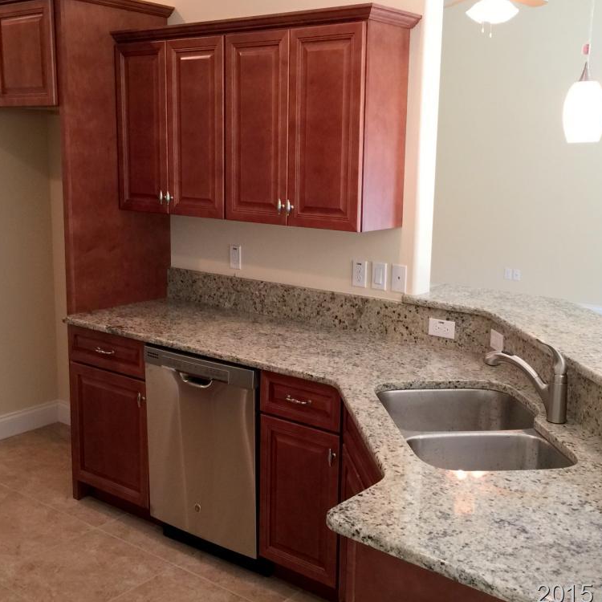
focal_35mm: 35
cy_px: 307
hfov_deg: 47.2
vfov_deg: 47.2
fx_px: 689
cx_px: 304
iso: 50
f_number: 2.2
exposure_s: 1/30
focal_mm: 4.15
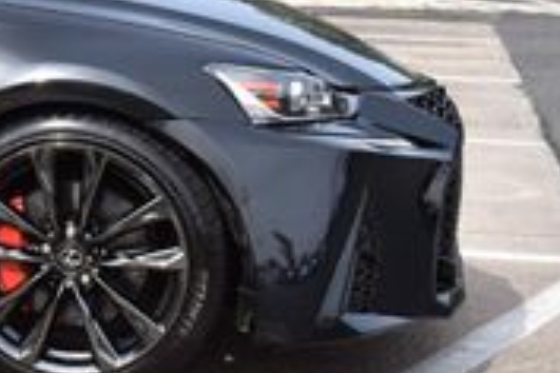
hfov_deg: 15.1
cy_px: -79
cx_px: -424
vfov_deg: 11.3
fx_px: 1851
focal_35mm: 119
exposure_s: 1/400
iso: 400
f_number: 11
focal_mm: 22
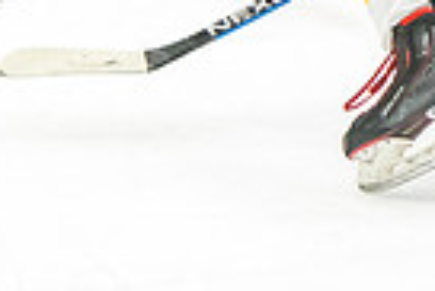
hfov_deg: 4.2
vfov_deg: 2.8
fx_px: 5867
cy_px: -331
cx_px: 494
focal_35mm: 485
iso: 3200
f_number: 2.8
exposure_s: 1/640
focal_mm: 105
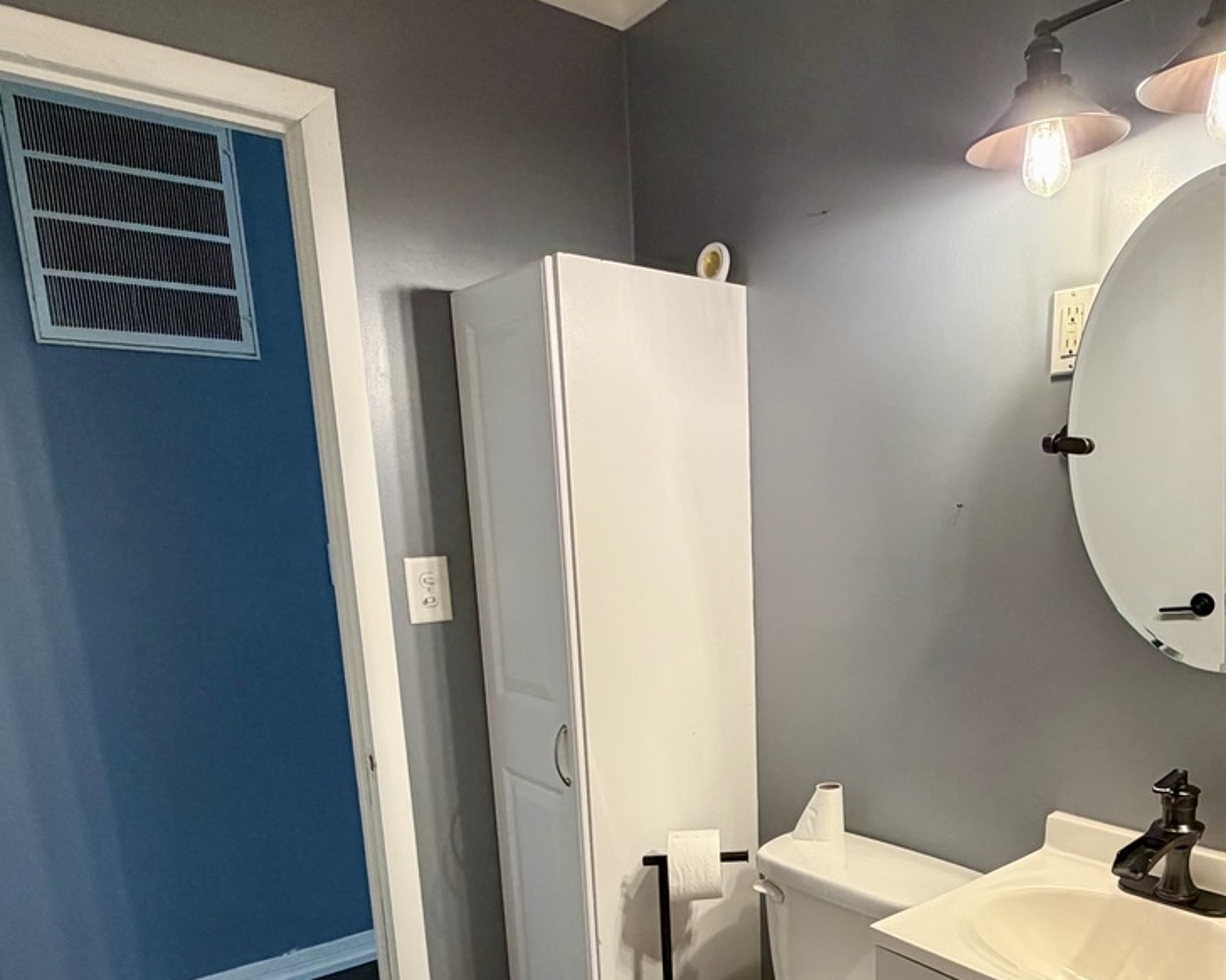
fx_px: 980
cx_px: 817
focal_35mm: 27
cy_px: 714
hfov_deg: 62.5
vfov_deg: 51.3
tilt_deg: -12.4
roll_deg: +1.2
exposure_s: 1/60
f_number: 2.2
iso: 320
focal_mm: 2.22
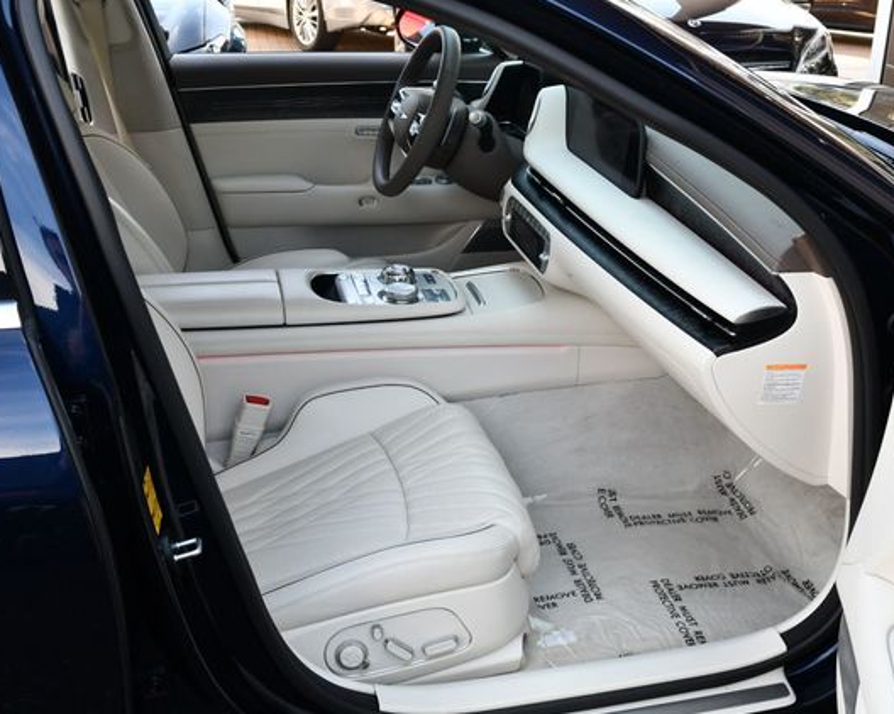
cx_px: 493
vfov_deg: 36.5
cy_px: 359
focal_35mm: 41
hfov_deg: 44.7
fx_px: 1084
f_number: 4.5
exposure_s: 1/250
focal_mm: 18
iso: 400
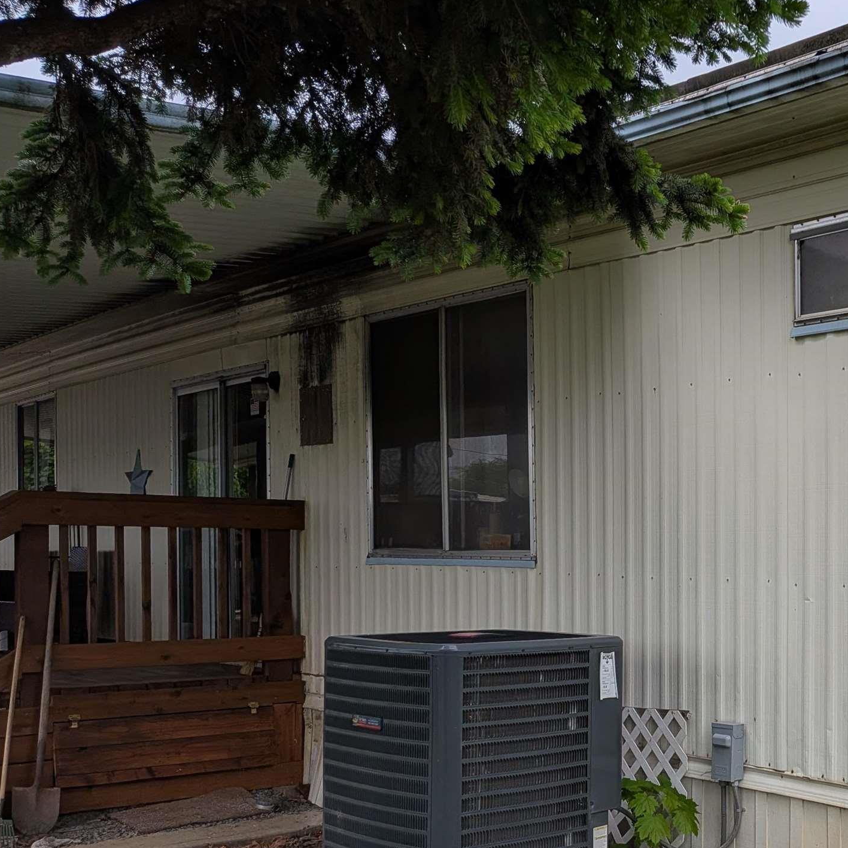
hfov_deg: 33.4
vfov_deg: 36.5
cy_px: 553
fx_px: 1275
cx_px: 864
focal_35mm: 46
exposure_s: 1/1142
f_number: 1.7
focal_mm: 4.53
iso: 27
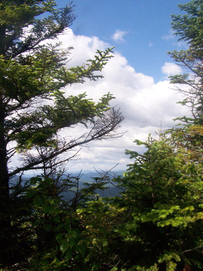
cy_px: 136
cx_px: 102
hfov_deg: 37.7
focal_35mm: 38
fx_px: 297
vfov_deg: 49.0
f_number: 5.6
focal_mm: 6.3
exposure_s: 1/1600
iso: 400
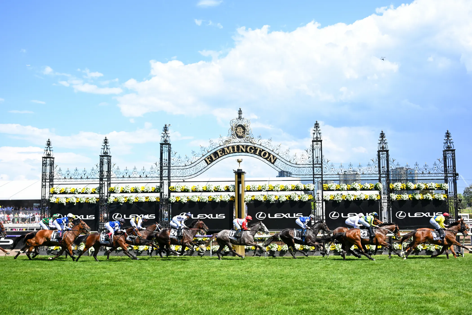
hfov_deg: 47.4
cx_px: 236
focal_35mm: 41
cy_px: 158
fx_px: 538
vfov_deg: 32.6
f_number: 4
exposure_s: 1/2500
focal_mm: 41
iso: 400
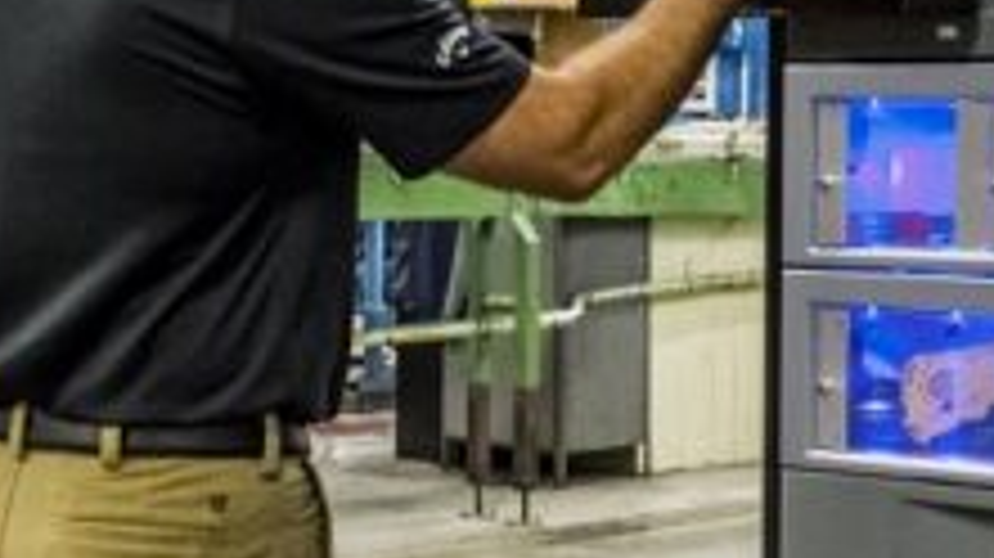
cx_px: 724
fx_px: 2898
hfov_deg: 19.4
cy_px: 65
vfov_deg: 10.9
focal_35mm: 110
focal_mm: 18
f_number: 3.5
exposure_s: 1/60
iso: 1600
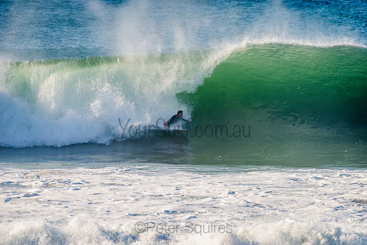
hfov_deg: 4.1
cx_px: 184
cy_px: 122
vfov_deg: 2.8
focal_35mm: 500
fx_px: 5098
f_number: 5.6
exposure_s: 1/1600
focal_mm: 500
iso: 180
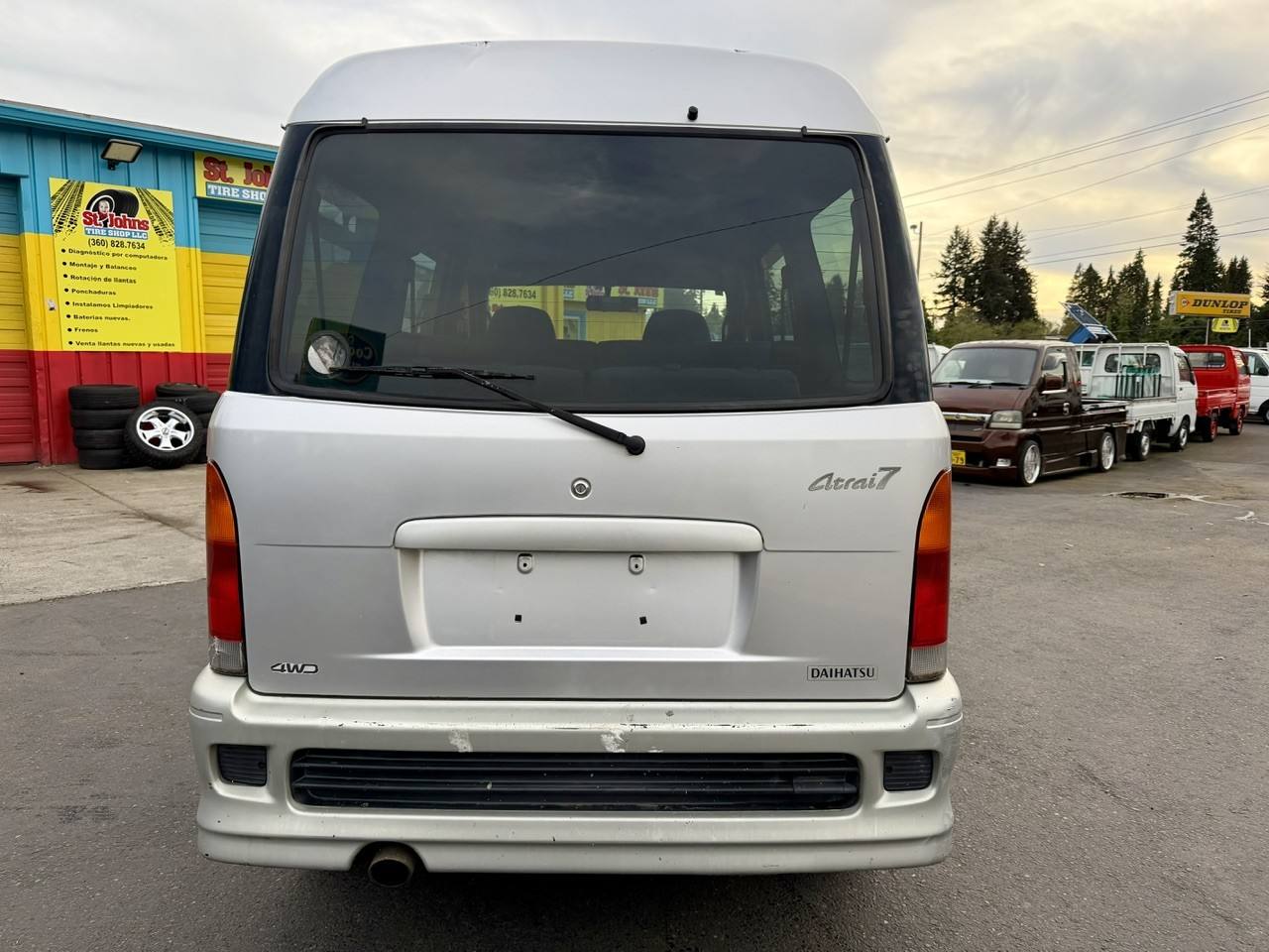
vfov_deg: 56.8
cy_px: 476
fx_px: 880
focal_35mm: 24
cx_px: 634
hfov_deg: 71.6
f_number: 1.78
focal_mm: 6.76
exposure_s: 1/689
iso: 100
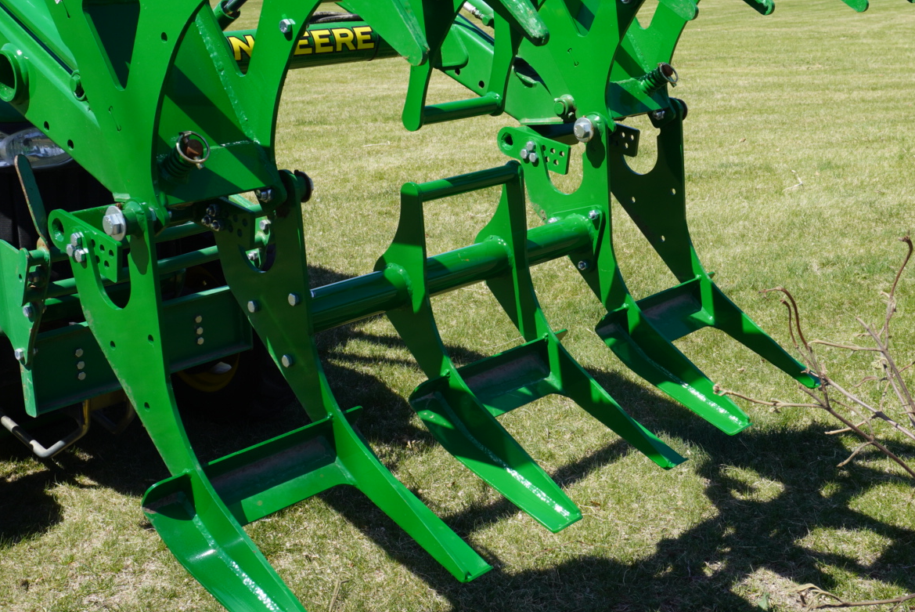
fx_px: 1213
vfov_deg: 28.3
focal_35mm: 48
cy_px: 274
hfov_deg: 41.2
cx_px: 522
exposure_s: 1/125
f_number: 10
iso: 100
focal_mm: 23
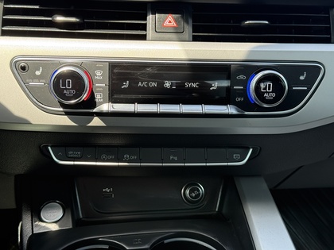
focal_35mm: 48
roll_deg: +0.0
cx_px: 167
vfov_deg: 30.3
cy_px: 125
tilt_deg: -16.8
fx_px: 463
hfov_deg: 39.7
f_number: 1.78
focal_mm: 6.76
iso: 100
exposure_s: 1/194
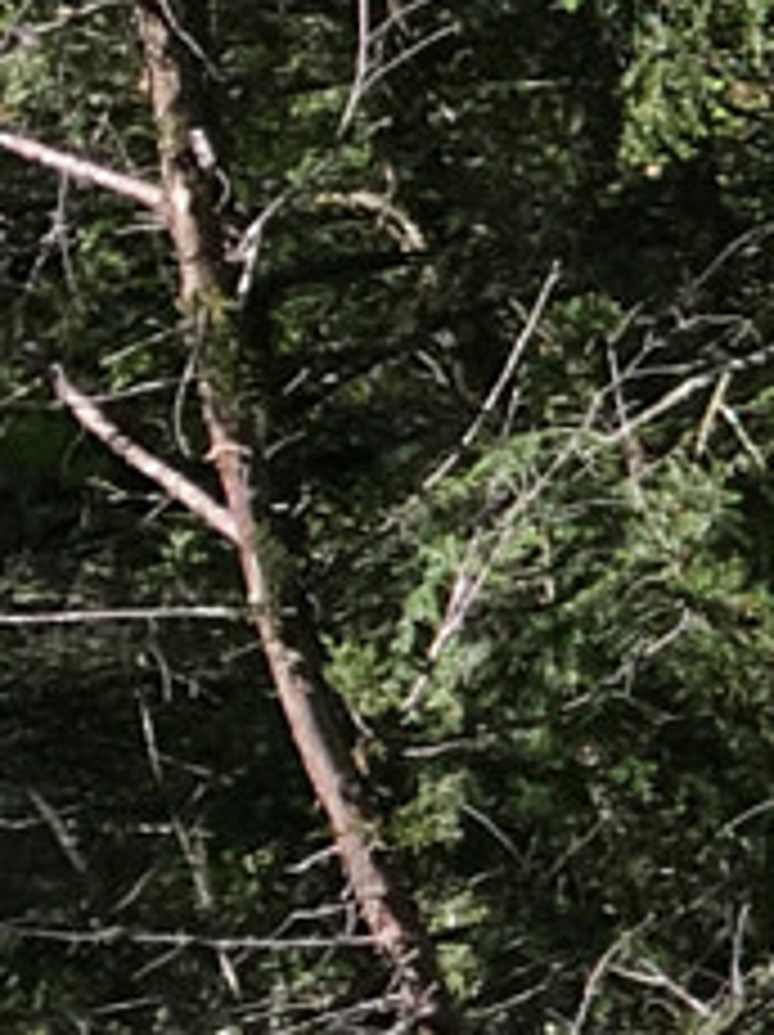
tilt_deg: -27.3
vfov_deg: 9.8
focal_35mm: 202
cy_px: 873
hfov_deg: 6.4
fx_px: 6033
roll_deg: +0.5
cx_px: 2655
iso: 25
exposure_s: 1/582
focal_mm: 4.15
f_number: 2.2
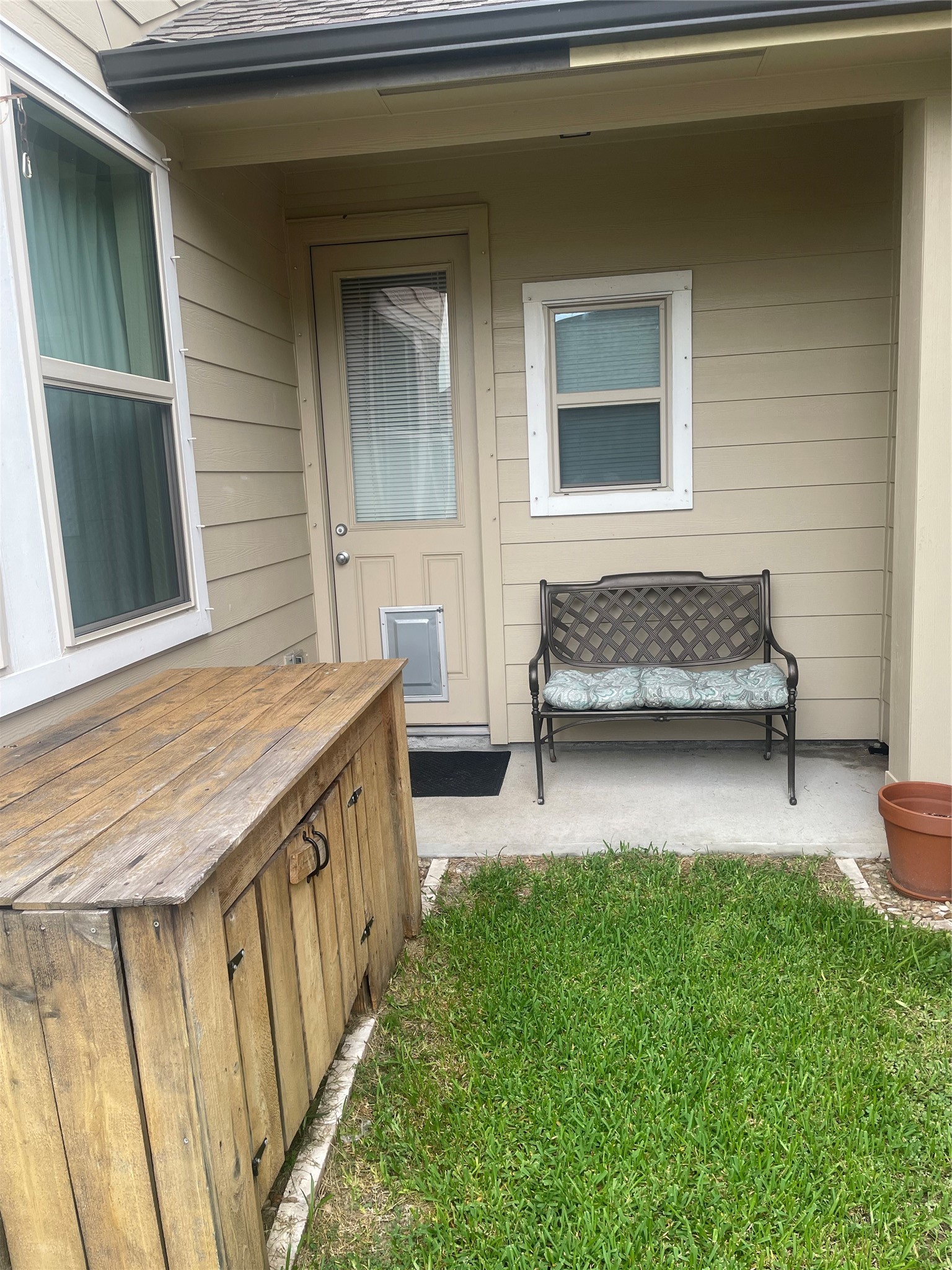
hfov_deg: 53.1
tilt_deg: -9.8
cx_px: 476
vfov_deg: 67.3
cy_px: 635
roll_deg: +2.9
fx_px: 953
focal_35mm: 26
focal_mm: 4.2
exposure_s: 1/211
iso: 32
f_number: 1.6
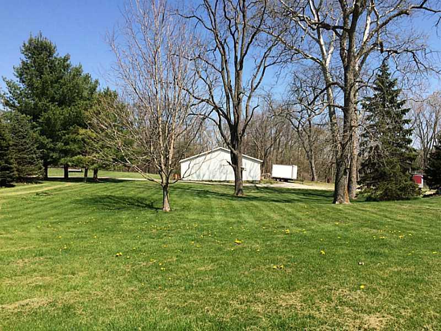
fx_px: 369
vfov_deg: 48.2
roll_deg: -0.2
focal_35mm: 29
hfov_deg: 61.7
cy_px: 166
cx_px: 220
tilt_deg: -1.3
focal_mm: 4.15
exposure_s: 1/1953
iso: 32
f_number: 2.2
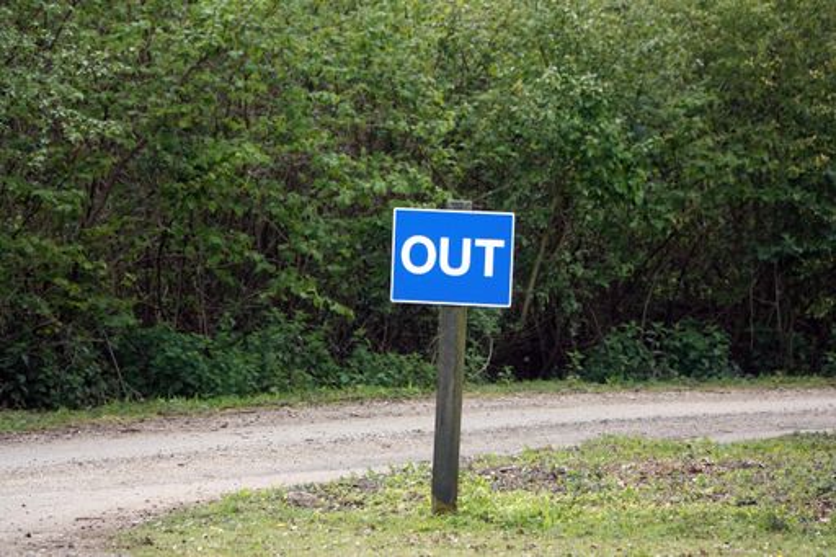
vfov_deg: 2.3
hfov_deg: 3.4
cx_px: 418
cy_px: 278
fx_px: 13928
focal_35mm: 600
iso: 800
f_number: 4
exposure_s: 1/1000
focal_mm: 220
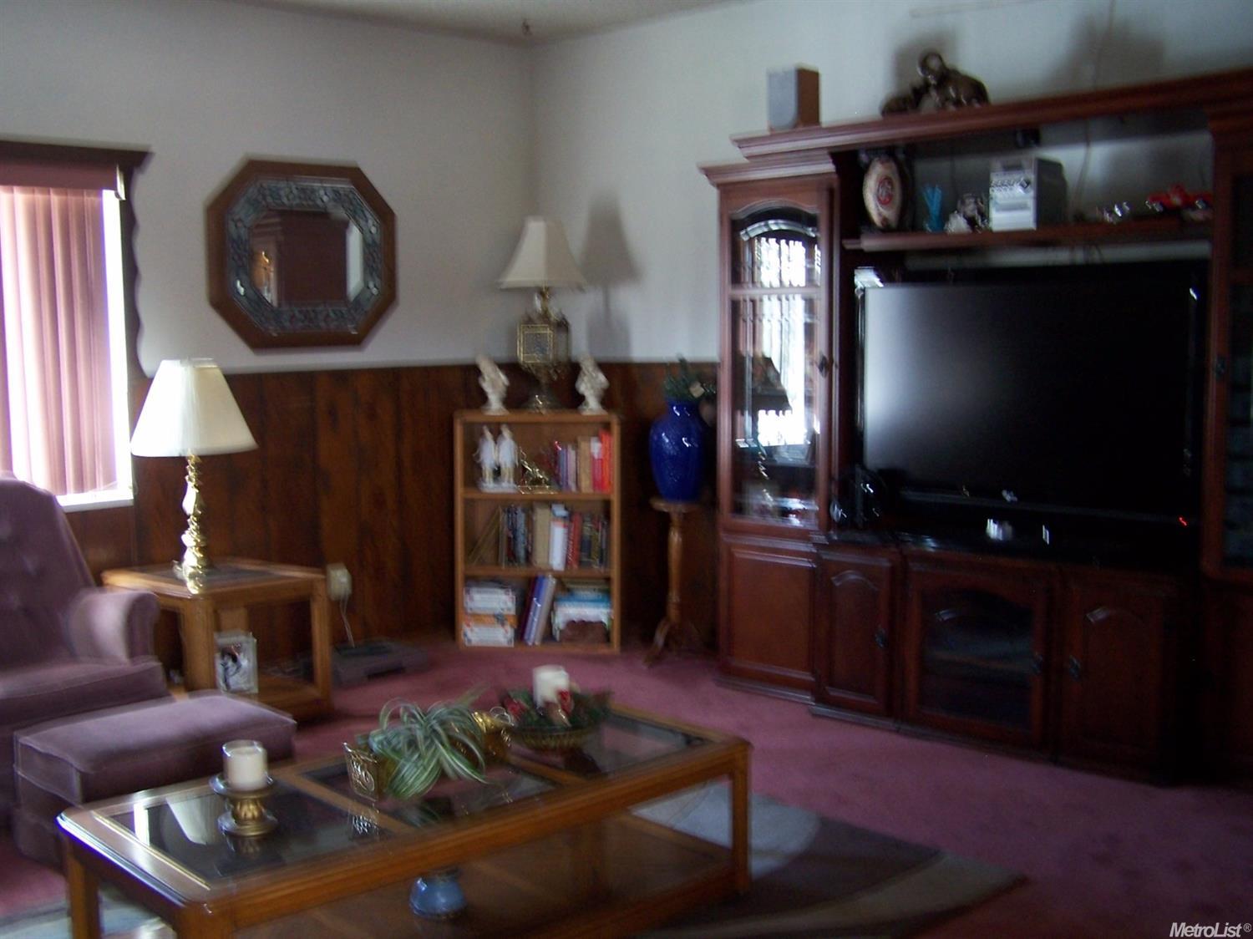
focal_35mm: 38
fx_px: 1375
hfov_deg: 49.0
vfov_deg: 37.7
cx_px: 626
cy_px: 470
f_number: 2.8
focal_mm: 6.3
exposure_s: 1/8
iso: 140
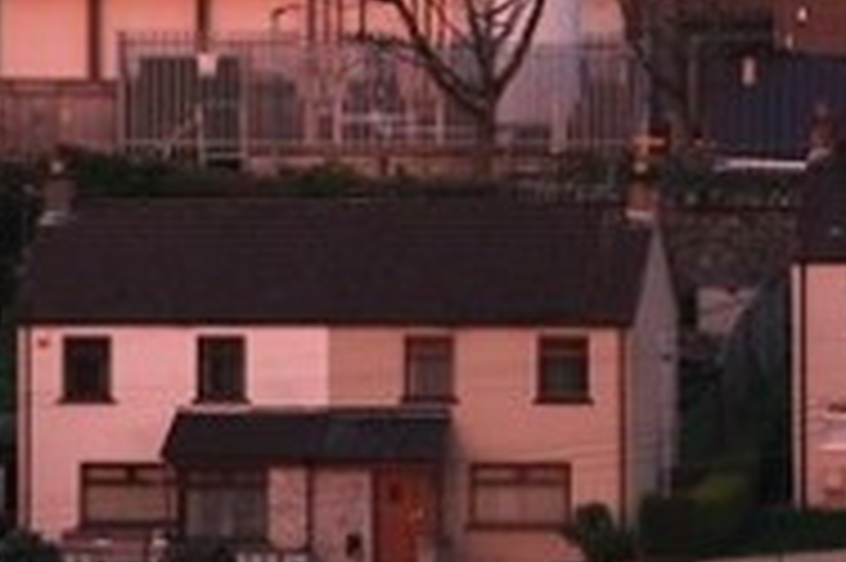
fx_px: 23596
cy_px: -526
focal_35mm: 1005
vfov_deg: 1.4
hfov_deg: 2.1
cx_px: 986
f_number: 4
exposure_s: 1/100
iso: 400
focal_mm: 140
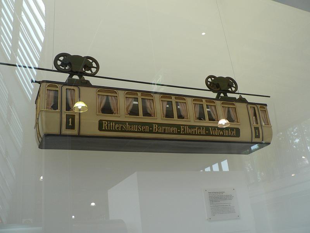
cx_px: 155
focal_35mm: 36
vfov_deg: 39.7
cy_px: 116
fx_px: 322
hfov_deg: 51.4
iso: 80
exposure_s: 1/60
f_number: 2.8
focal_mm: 6
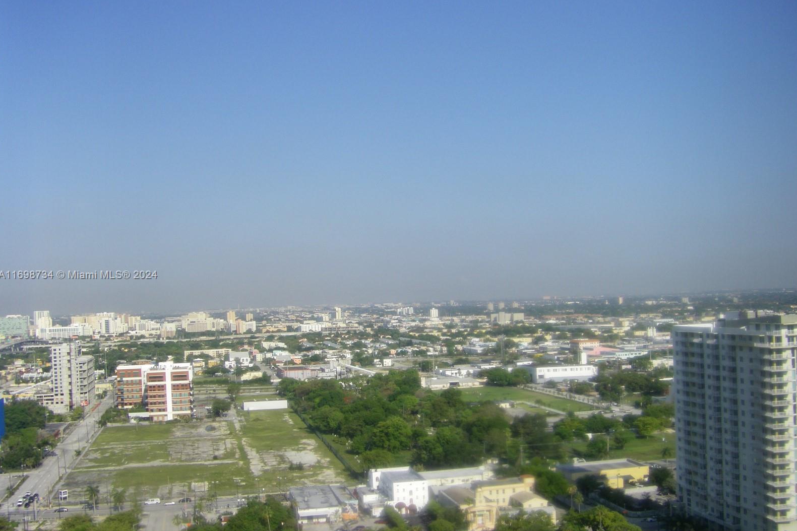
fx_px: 885
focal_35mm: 40
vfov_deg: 33.4
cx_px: 399
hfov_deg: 48.5
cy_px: 276
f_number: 7
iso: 80
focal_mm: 6.3
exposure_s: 1/320
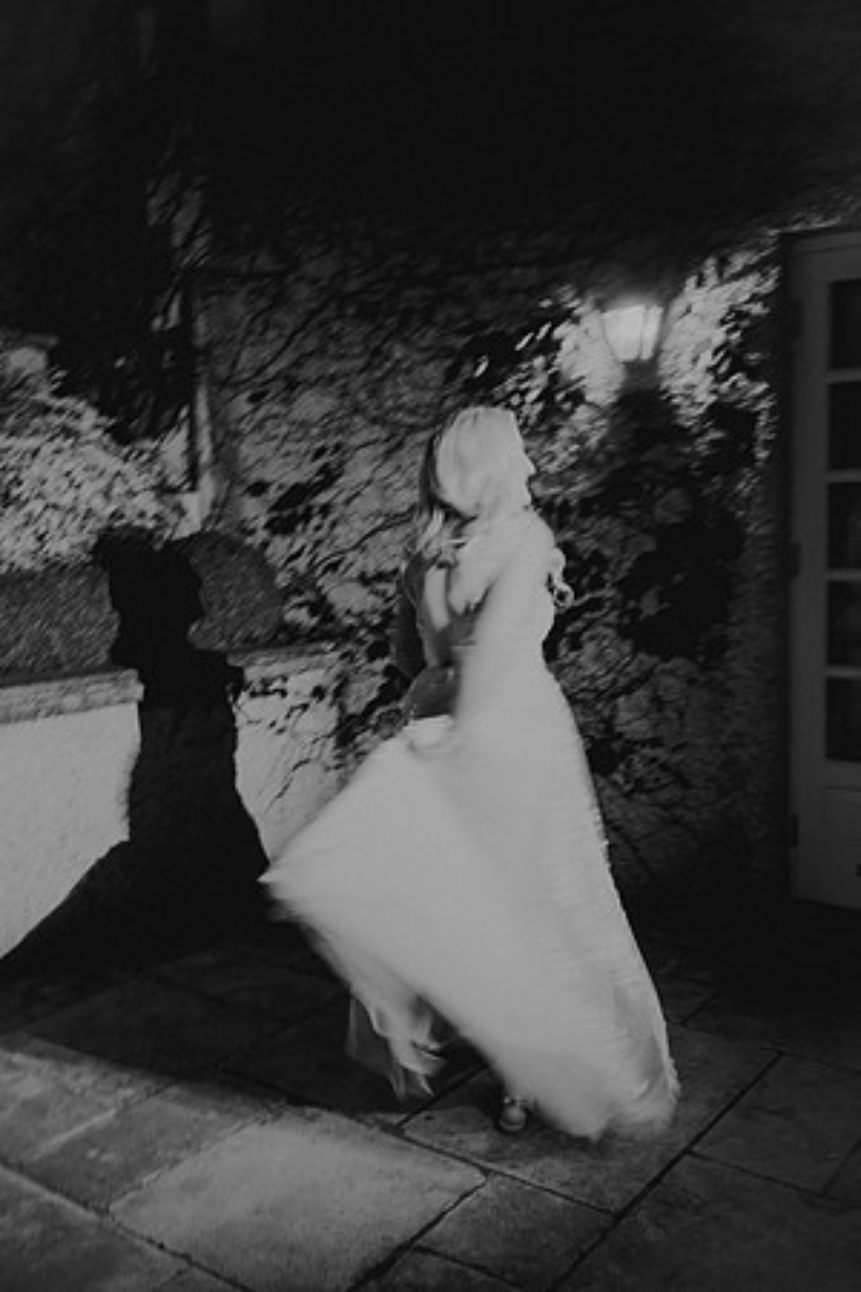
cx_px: 430
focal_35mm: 35
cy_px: 646
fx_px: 1256
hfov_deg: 37.9
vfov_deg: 54.4
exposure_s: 1/15
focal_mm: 35
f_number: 5
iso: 1250
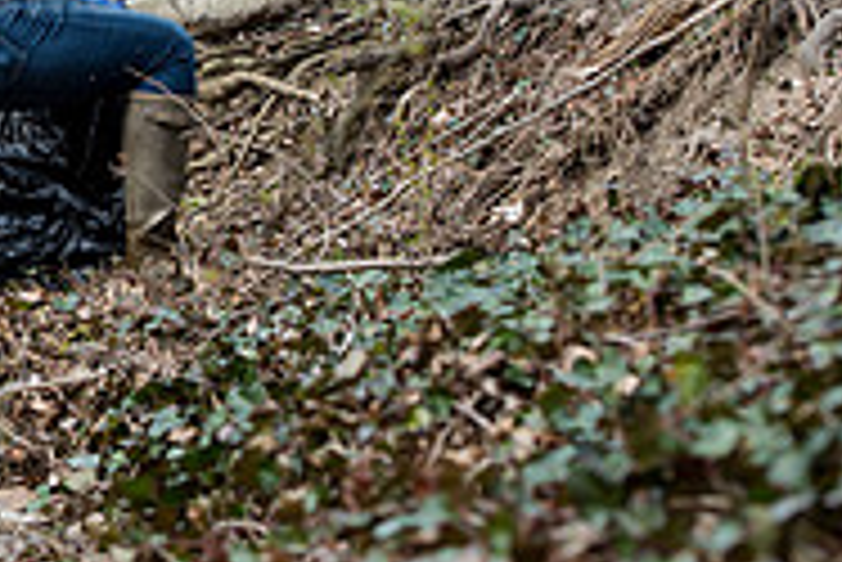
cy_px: 88
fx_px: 5664
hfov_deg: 8.4
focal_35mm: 242
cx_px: -288
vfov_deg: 5.7
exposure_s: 1/320
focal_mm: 78
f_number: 6.3
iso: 250
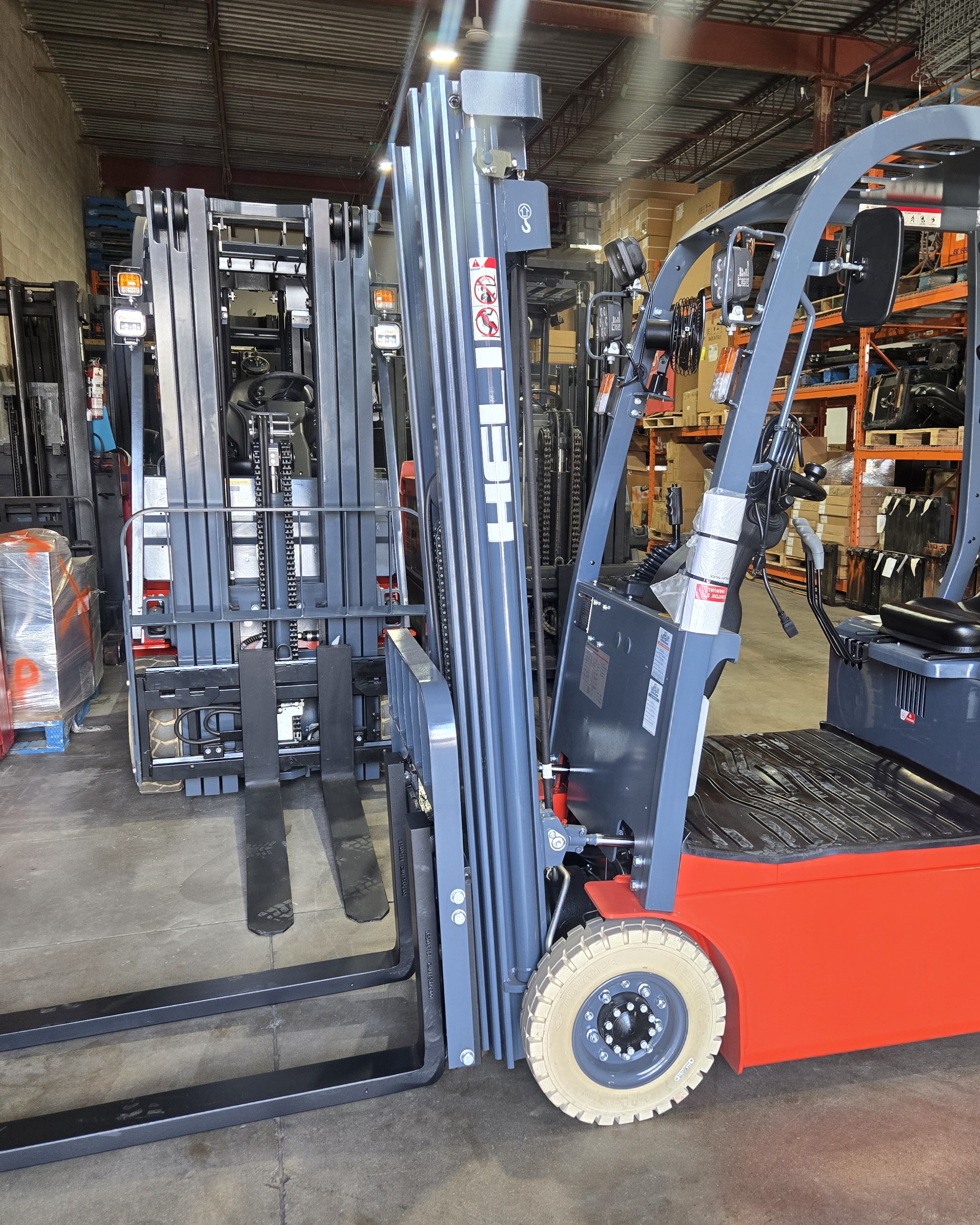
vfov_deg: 58.8
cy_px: 612
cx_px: 627
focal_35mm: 30
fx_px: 1087
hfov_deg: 48.0
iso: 125
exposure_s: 1/120
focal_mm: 5.4
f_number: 1.8
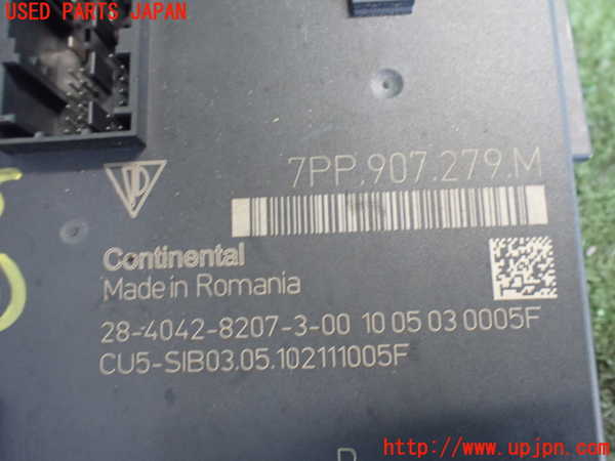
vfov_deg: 46.8
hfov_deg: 60.0
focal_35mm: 30
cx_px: 308
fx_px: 533
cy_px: 230
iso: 800
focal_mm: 5.4
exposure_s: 1/40
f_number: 2.3
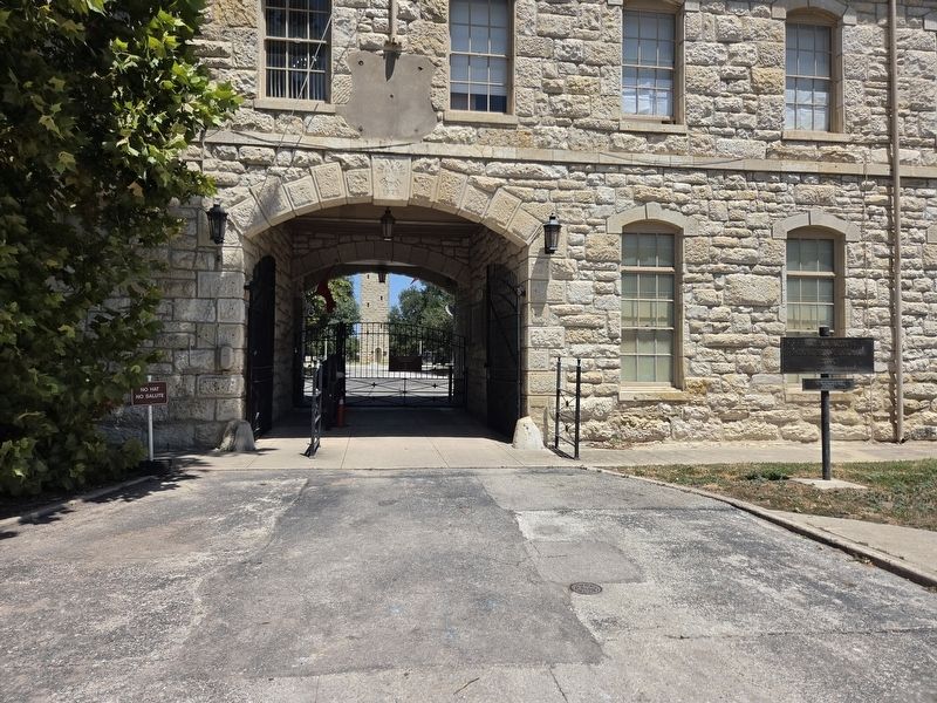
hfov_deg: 73.9
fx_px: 623
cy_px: 352
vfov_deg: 58.9
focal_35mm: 23
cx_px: 468
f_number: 1.8
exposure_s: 1/4770
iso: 80
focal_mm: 5.4
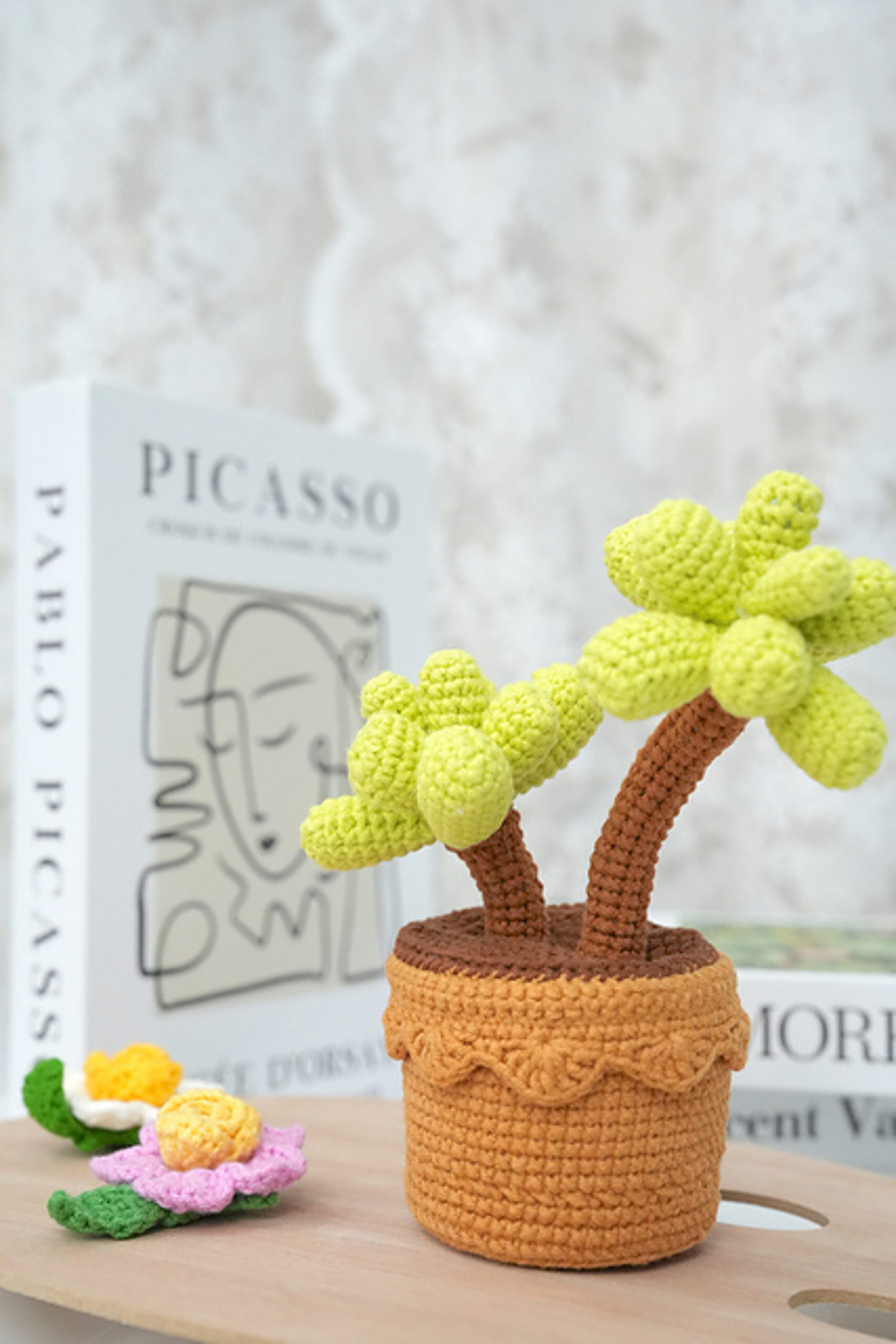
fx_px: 1828
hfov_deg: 27.5
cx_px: 448
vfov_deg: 40.3
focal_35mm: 49
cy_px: 672
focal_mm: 49
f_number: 6.3
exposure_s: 1/250
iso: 5000
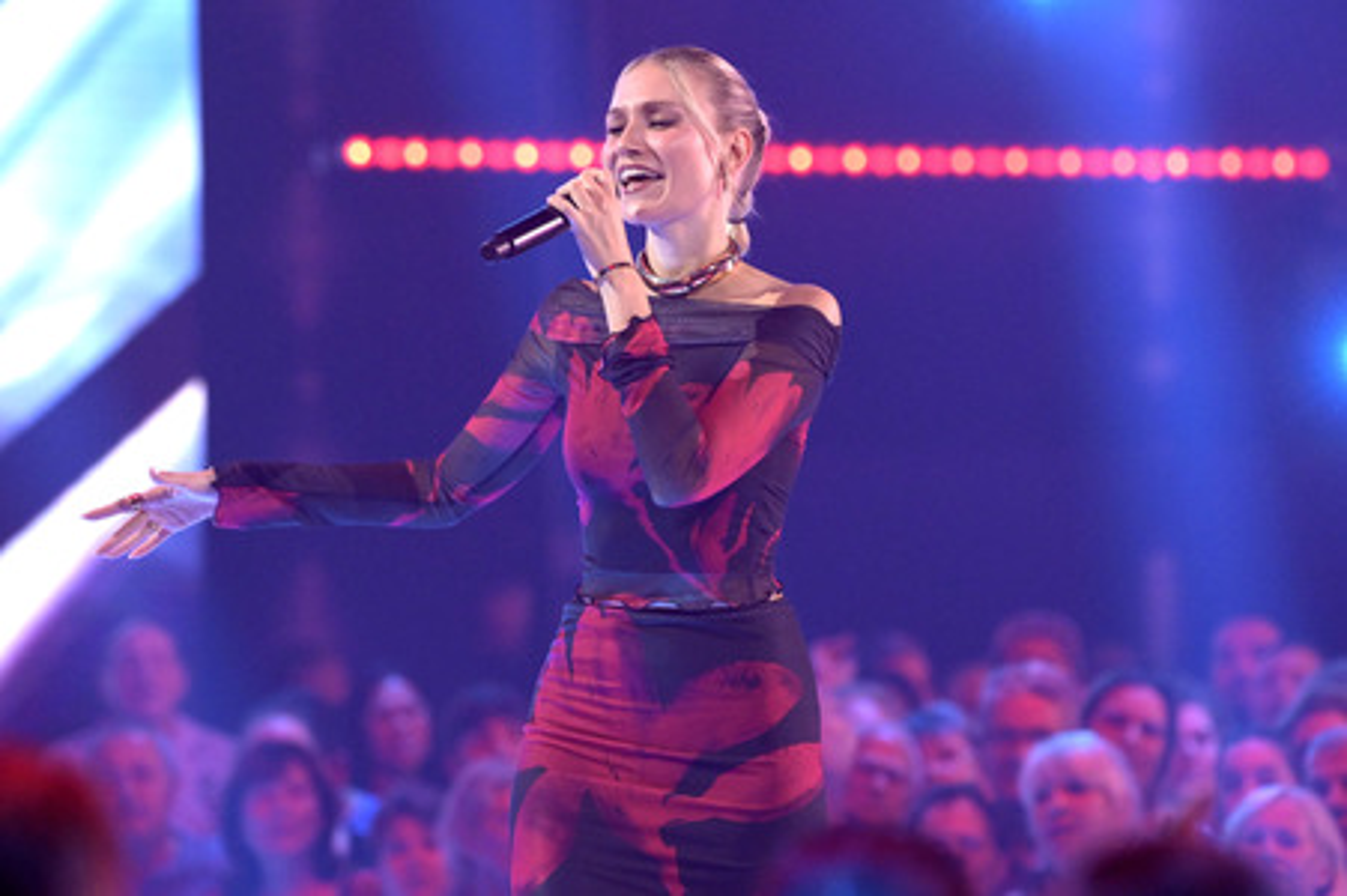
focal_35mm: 320
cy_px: 448
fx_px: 11964
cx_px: 674
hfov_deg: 6.4
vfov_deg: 4.3
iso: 8000
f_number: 5.6
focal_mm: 320
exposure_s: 1/500
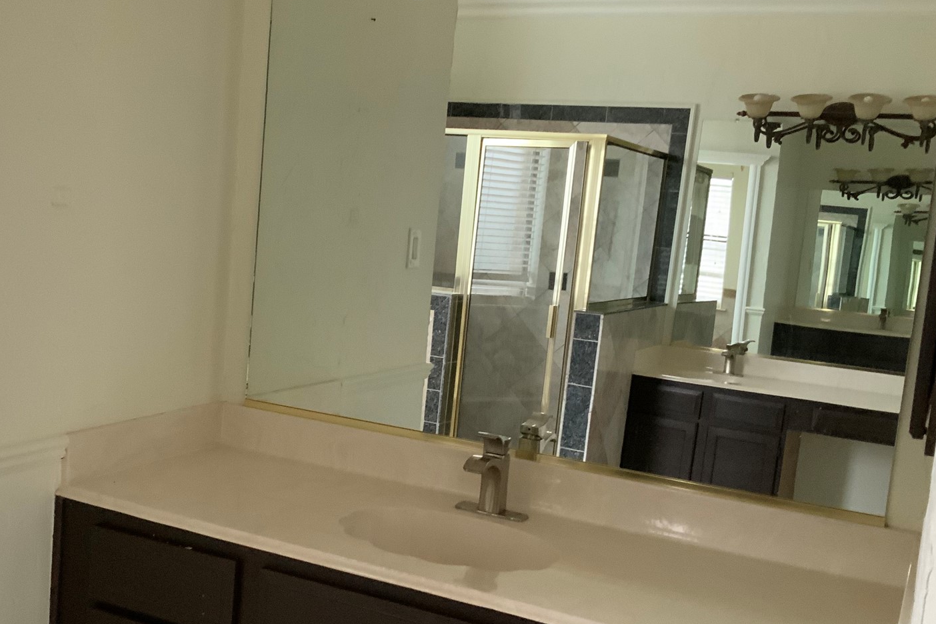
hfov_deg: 44.2
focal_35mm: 44
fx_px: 1144
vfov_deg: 30.5
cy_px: 353
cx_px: 357
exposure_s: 1/40
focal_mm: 3
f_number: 1.8
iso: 250
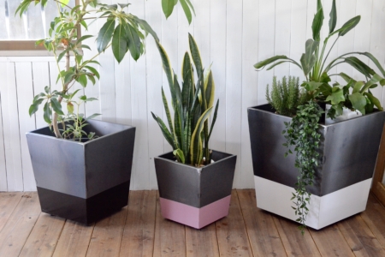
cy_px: 128
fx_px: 642
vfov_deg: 22.6
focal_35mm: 60
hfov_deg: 33.4
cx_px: 192
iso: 5000
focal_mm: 40
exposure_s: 1/80
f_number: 5.6
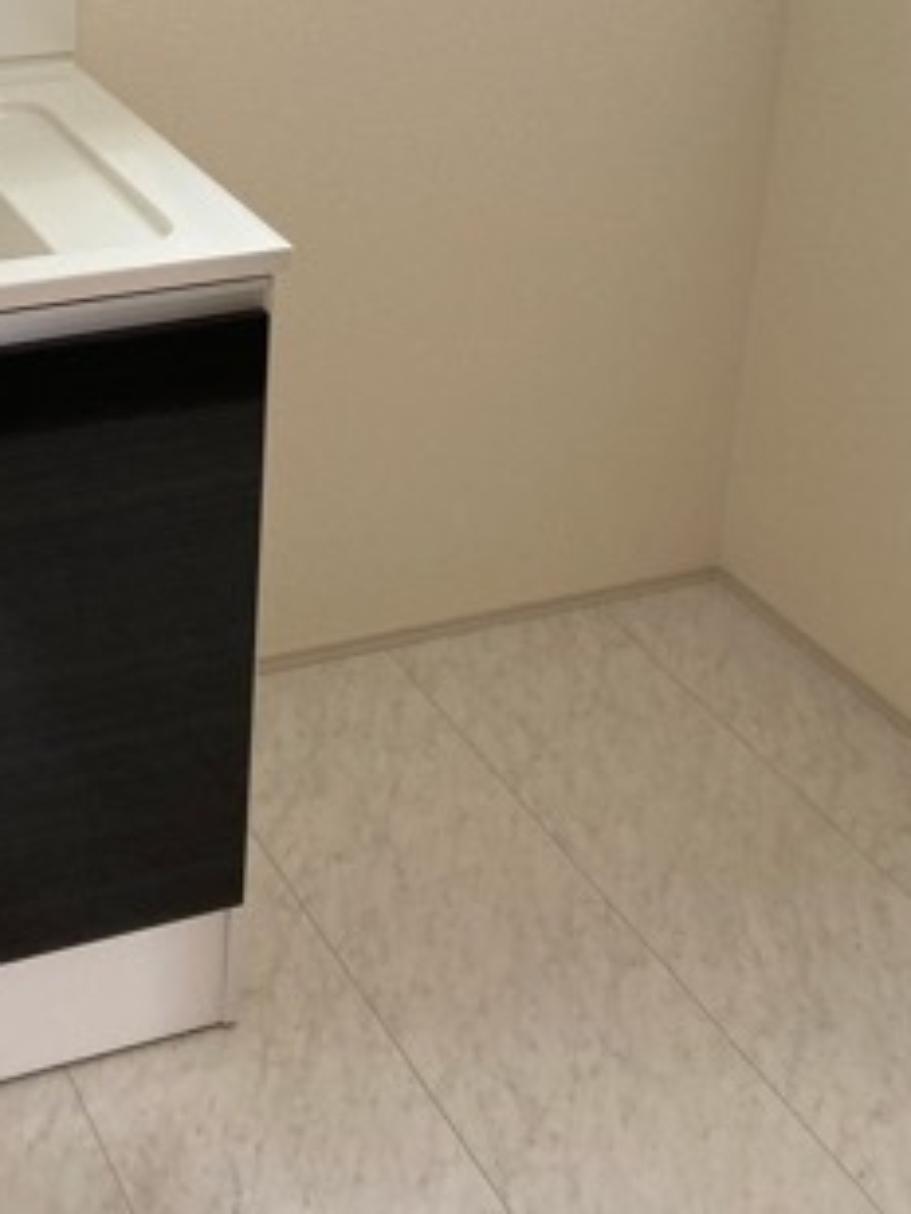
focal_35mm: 58
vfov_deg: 31.2
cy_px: 51
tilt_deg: -17.6
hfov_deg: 24.6
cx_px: 102
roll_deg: -2.2
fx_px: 2034
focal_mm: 3.99
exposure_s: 1/60
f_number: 1.8
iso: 100
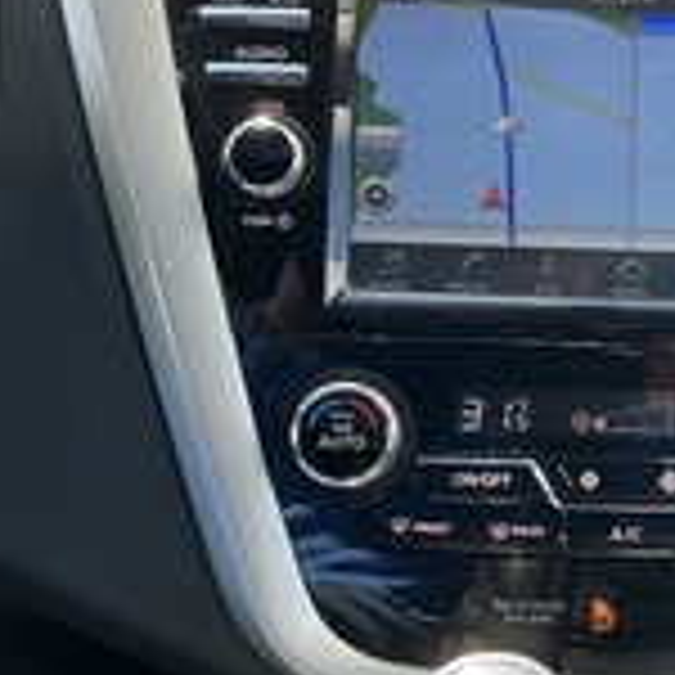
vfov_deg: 26.1
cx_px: 680
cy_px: 288
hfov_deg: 24.8
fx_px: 1456
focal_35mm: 66
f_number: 1.8
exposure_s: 1/122
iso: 32
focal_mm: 3
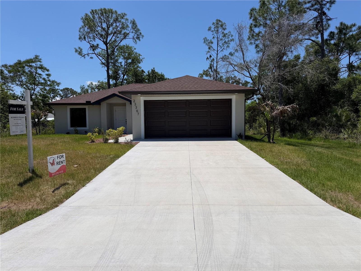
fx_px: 250
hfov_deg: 71.6
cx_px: 180
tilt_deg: -2.4
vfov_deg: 56.8
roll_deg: +0.6
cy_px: 136
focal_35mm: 24
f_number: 1.78
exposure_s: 1/11905
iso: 80
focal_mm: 6.76
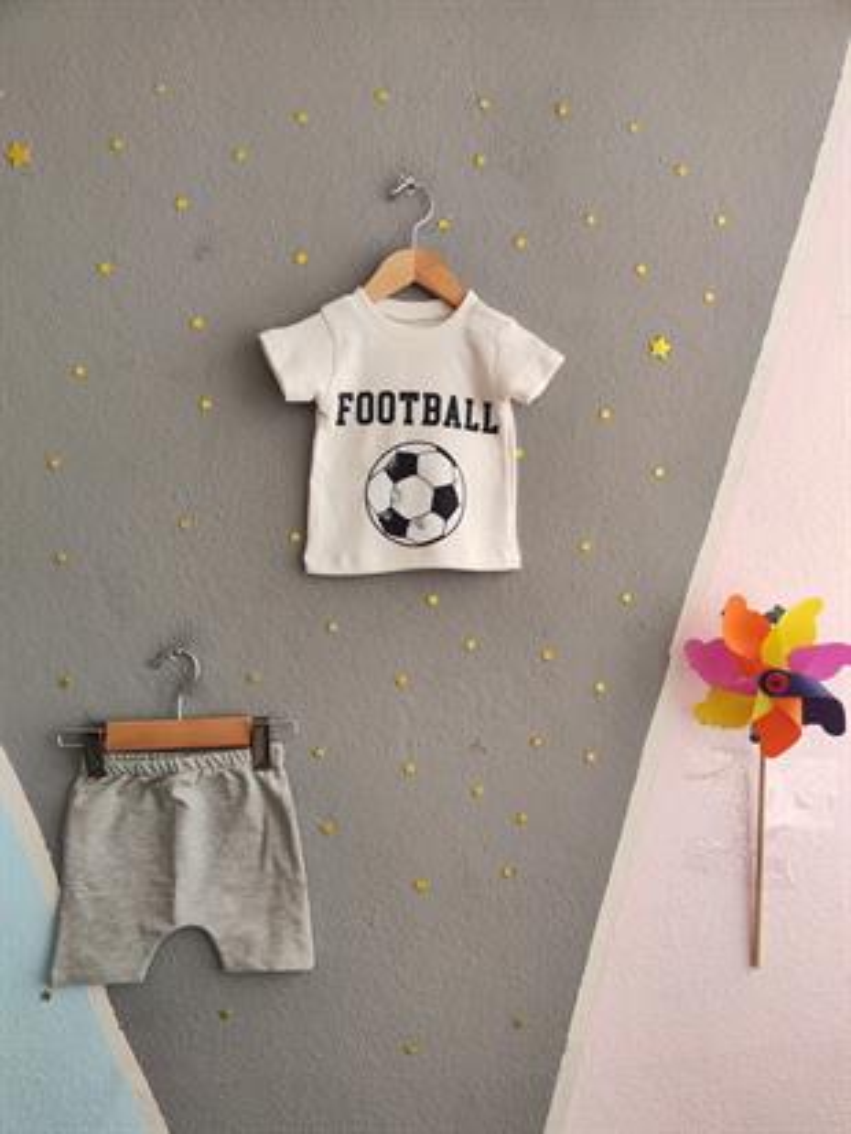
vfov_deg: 71.6
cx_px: 426
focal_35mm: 24
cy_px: 567
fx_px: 786
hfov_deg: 56.8
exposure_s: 1/100
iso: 142
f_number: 1.88
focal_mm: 5.59
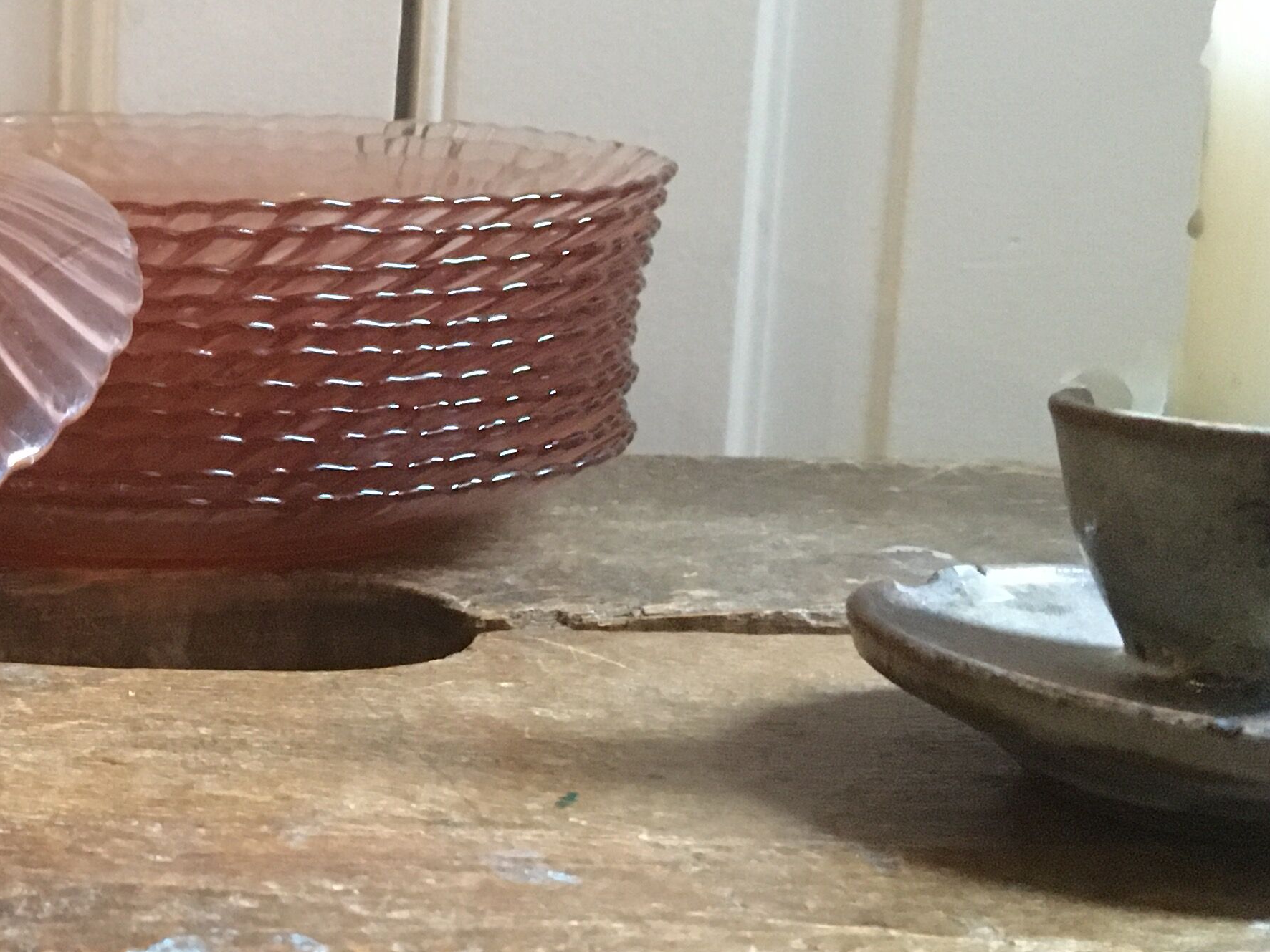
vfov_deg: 22.3
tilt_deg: -9.1
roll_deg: +0.3
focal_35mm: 66
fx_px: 2421
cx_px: -94
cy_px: 451
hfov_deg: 27.2
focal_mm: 4.15
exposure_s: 1/17
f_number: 2.2
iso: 320
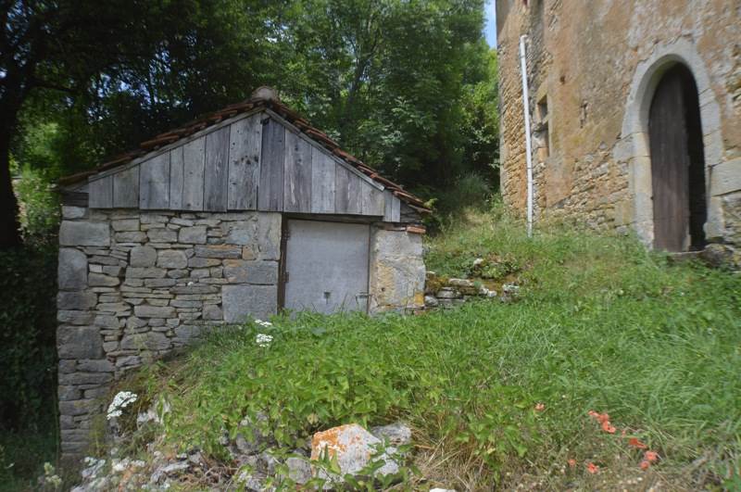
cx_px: 370
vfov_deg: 43.5
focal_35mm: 30
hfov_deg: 62.0
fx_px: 617
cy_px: 246
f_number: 6.3
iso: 100
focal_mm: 20
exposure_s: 1/160
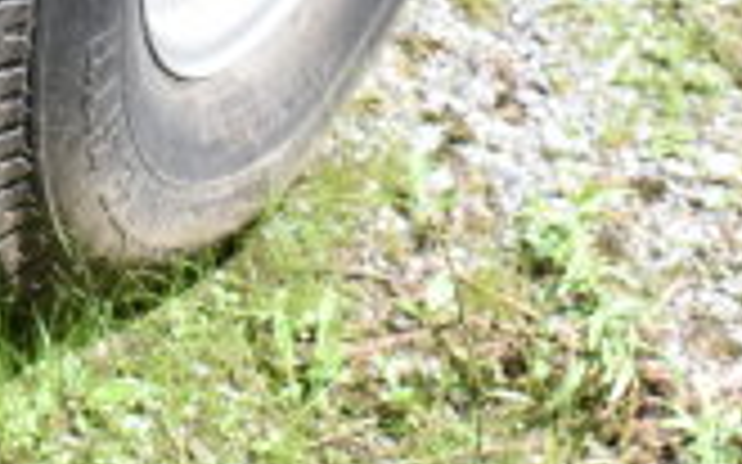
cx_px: 112
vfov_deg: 6.0
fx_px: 4346
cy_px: -421
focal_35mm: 215
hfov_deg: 9.7
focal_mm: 38
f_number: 7.1
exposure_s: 1/160
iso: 200
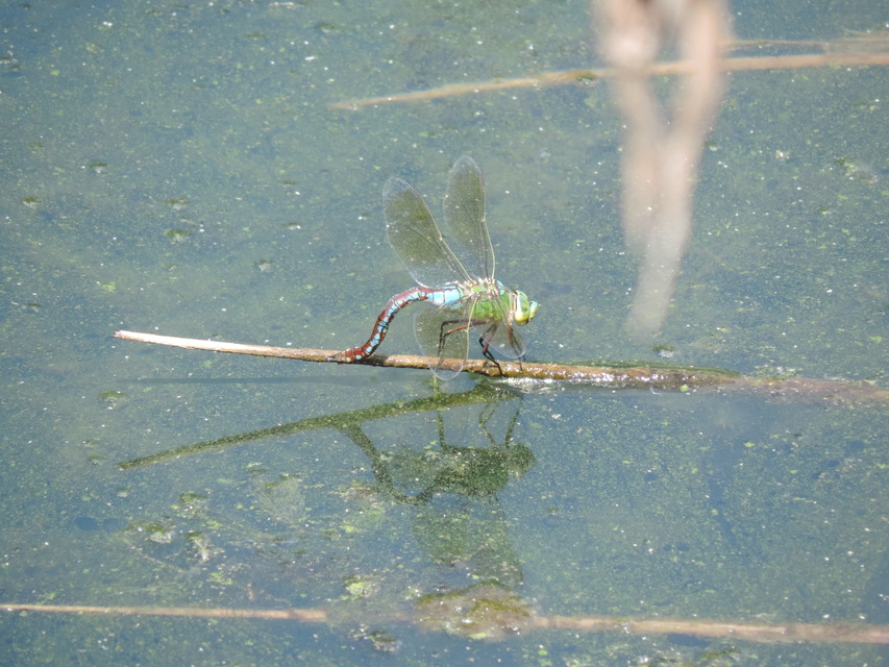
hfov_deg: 2.2
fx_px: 23117
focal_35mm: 900
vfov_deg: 1.7
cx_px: 444
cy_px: 334
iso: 360
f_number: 5.5
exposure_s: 1/500
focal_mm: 160.5
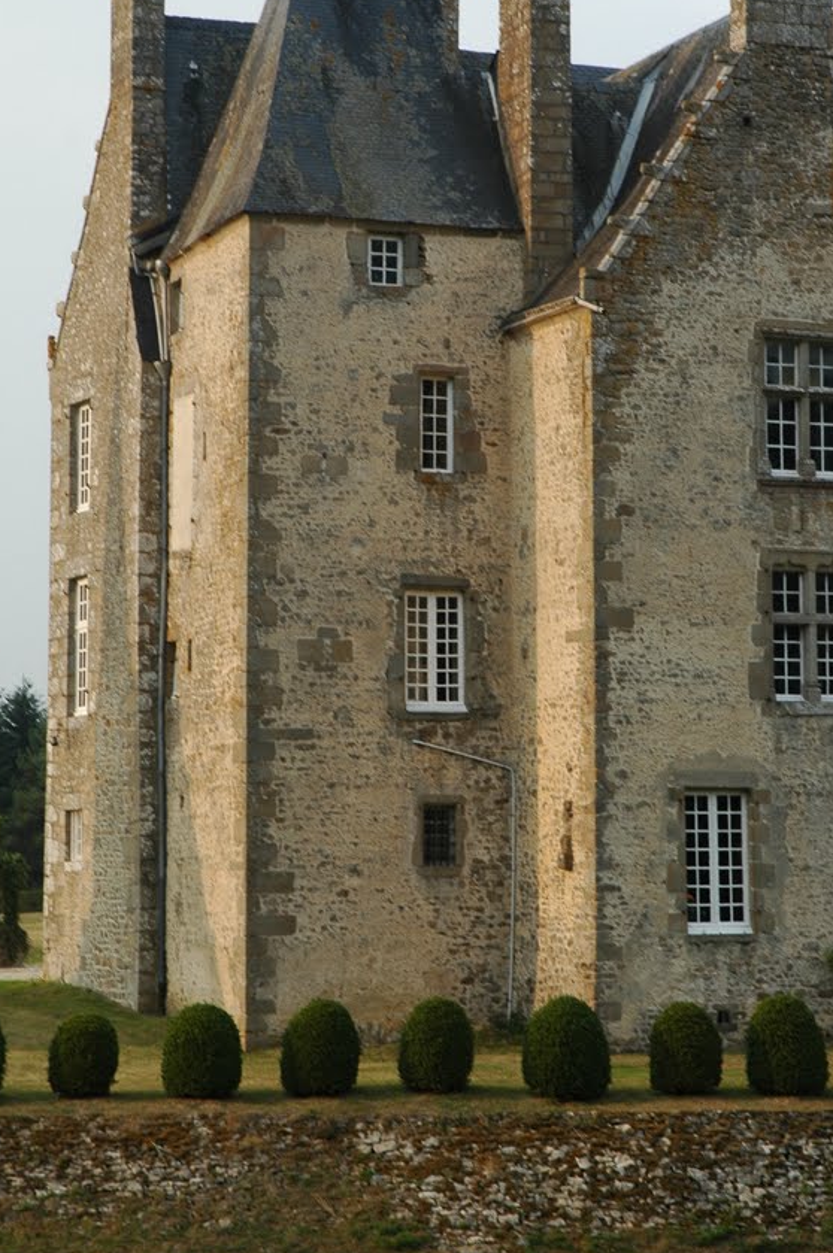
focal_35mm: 101
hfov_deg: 13.6
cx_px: 484
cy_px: 530
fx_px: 3500
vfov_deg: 20.3
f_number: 9
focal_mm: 55
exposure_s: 1/100
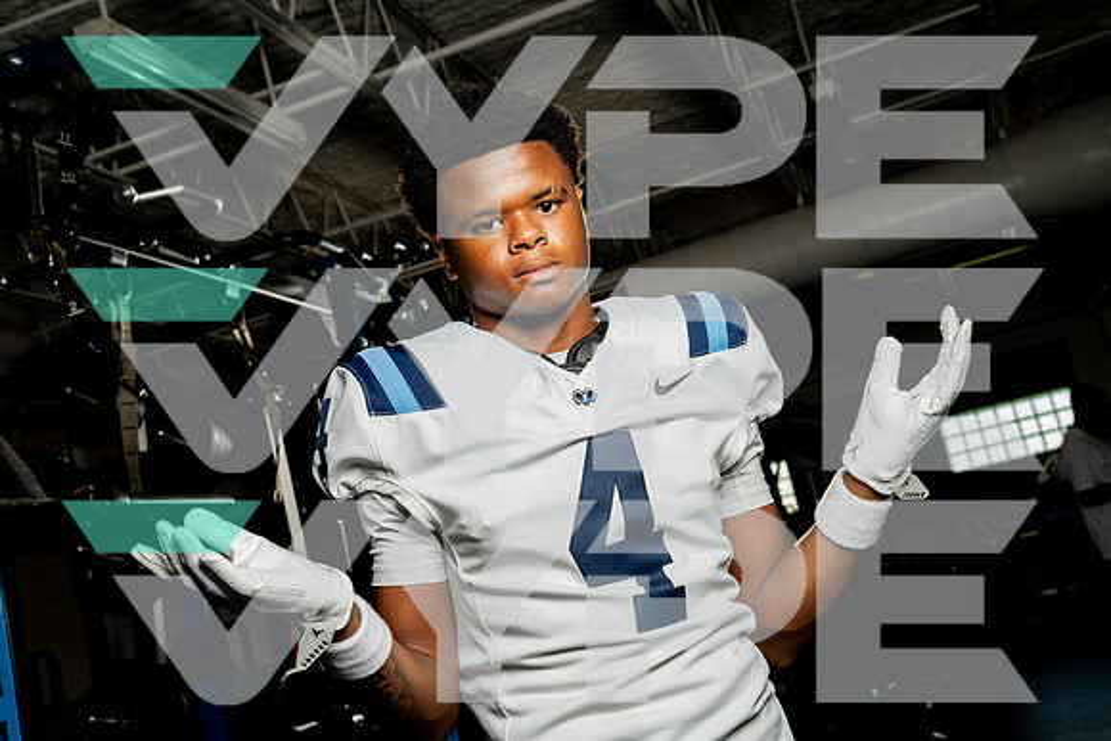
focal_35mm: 48
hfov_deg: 41.1
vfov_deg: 28.1
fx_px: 1482
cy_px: 370
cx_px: 556
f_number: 7.1
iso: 640
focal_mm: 48
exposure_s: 1/200
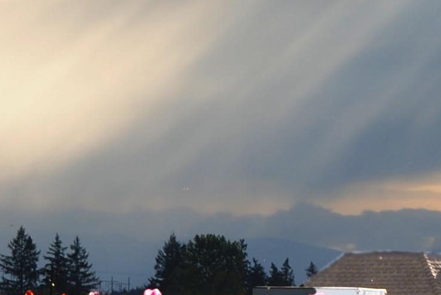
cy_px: 177
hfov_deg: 3.6
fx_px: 6903
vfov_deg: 2.4
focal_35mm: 563
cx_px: -521
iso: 100
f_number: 5.6
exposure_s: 1/500
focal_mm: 72
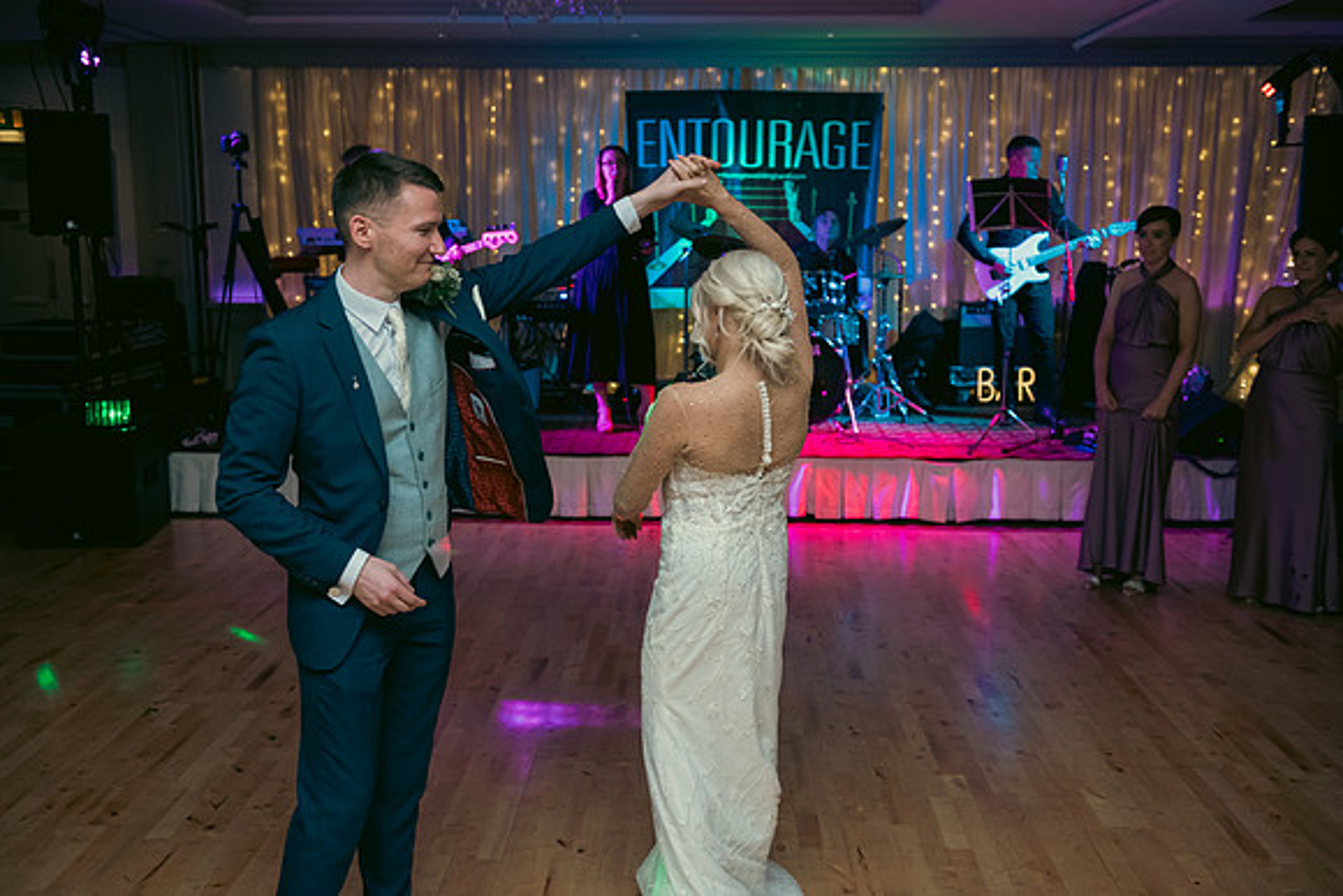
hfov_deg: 53.4
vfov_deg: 37.1
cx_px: 672
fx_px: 1335
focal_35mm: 36
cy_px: 448
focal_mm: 35
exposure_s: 1/160
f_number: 3.5
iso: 800
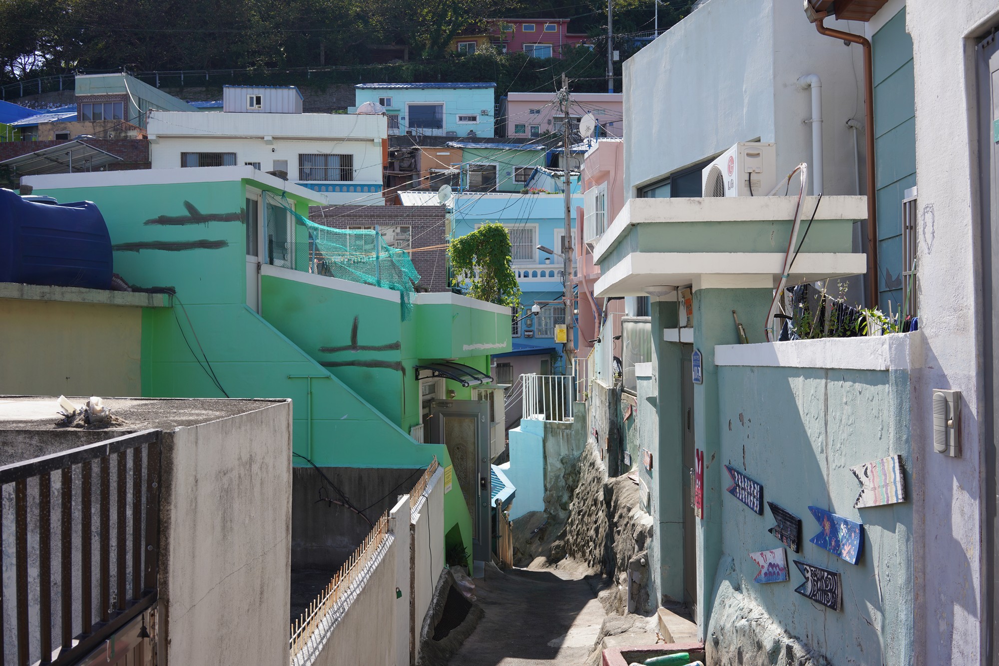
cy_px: 333
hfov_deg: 54.4
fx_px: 971
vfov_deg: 37.9
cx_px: 500
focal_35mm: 35
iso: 125
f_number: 10
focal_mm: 35
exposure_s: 1/125
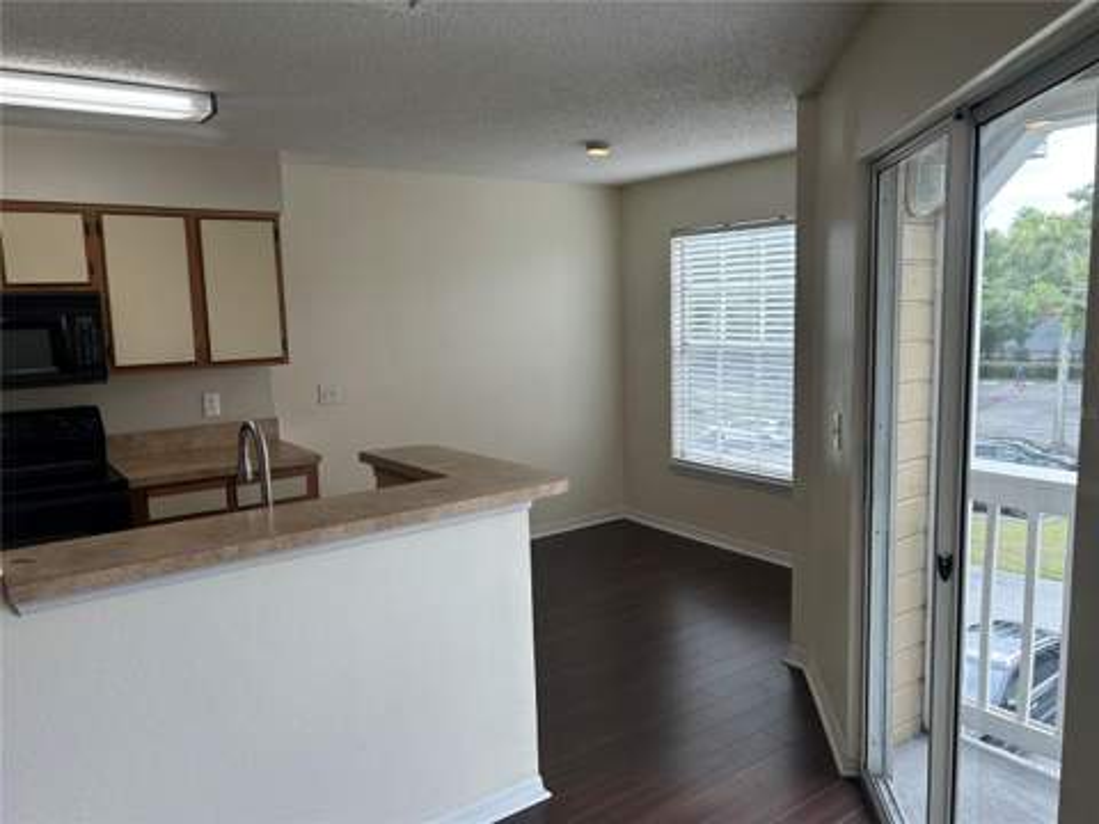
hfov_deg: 67.3
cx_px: 550
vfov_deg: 53.1
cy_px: 412
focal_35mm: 26
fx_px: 825
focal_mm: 5.7
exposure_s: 1/275
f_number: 1.5
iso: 40
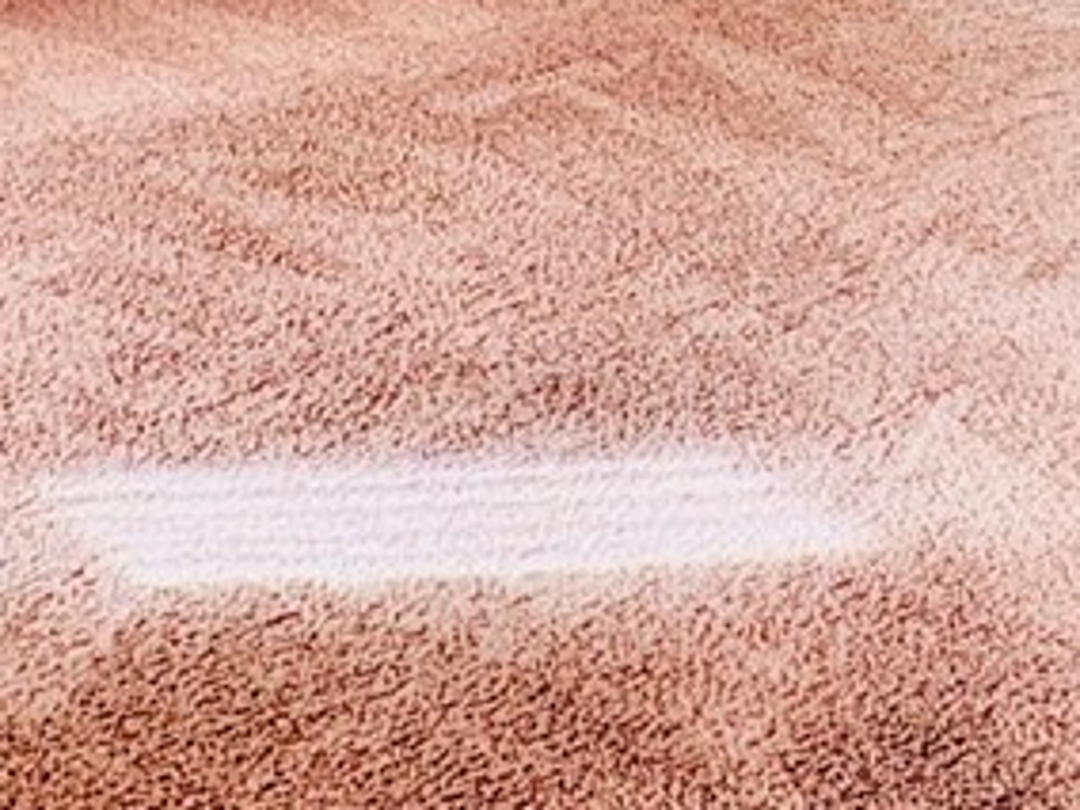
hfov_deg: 24.2
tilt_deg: -5.2
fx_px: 2465
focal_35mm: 79
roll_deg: +0.3
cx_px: 909
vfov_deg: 16.6
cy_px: -472
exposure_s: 1/60
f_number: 2.2
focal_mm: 2.22
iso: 125
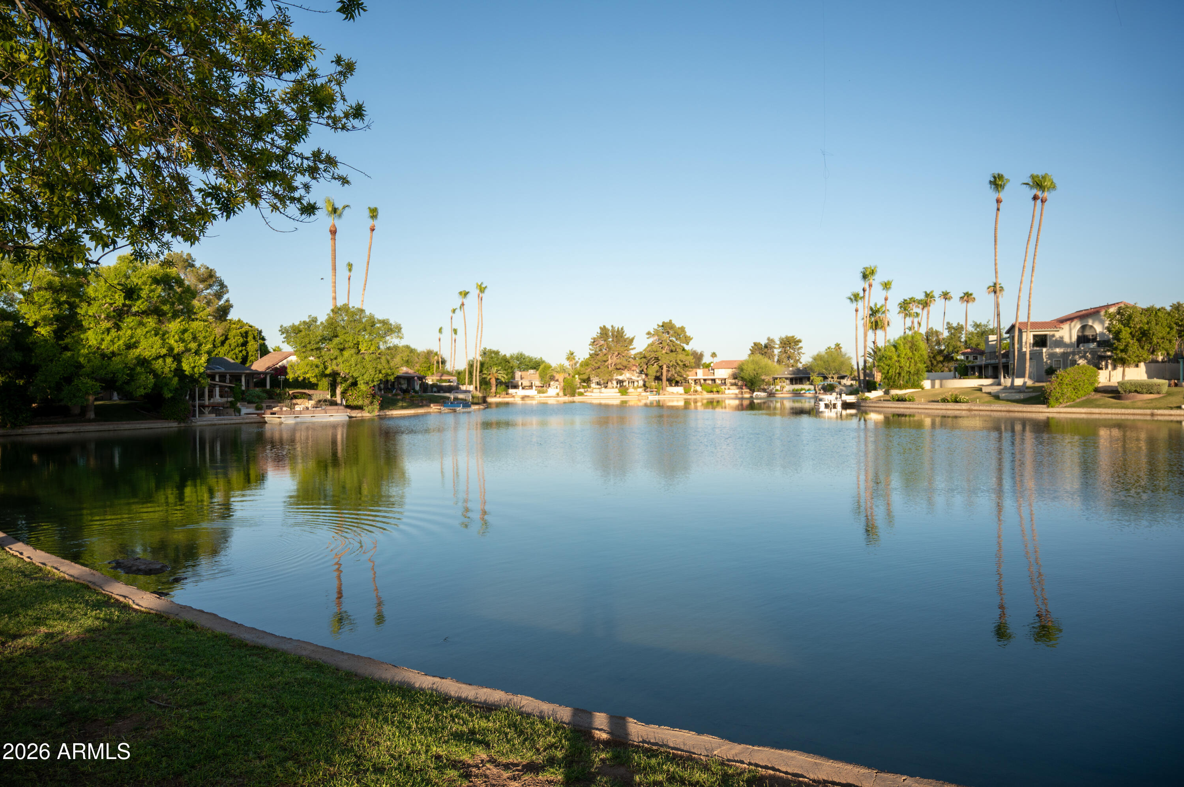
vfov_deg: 53.1
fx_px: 789
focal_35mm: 24
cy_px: 394
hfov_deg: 73.8
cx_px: 592
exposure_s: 1/800
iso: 200
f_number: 4
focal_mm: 24
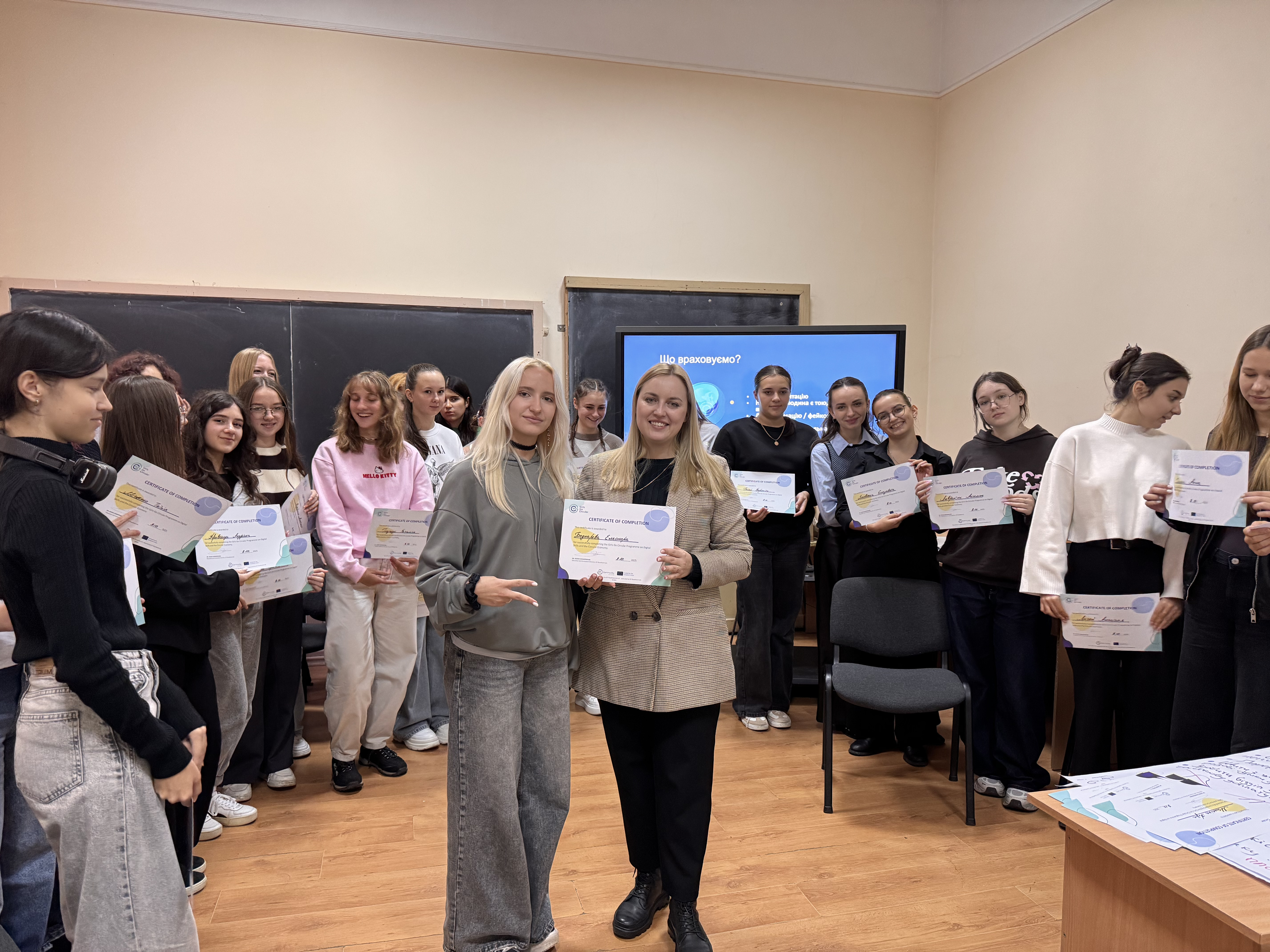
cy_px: 476
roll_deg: -0.4
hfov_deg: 71.6
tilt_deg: -4.9
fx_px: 881
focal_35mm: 24
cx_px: 635
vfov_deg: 56.8
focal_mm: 6.76
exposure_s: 1/50
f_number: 1.78
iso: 320
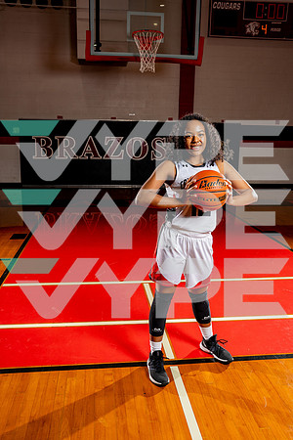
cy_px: 220
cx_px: 146
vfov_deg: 57.2
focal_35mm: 33
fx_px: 403
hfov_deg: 40.0
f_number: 8
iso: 100
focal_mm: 33
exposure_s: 1/250
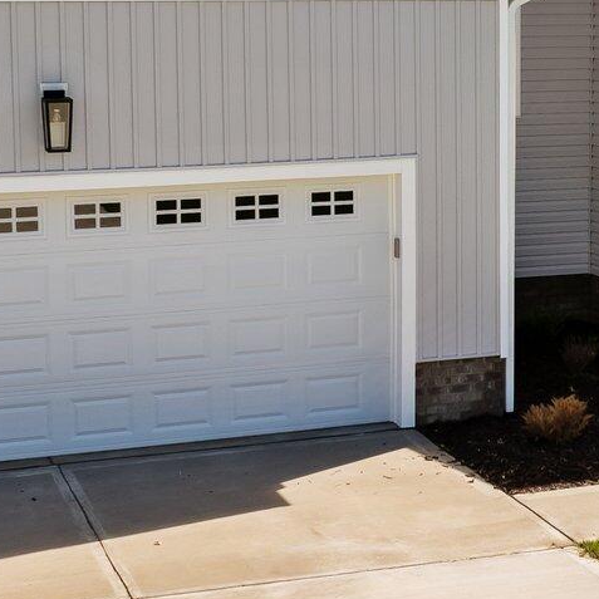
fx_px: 1782
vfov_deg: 18.9
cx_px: 546
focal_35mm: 91
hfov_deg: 18.7
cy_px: 111
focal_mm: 12.29
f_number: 2.8
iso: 120
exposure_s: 1/400
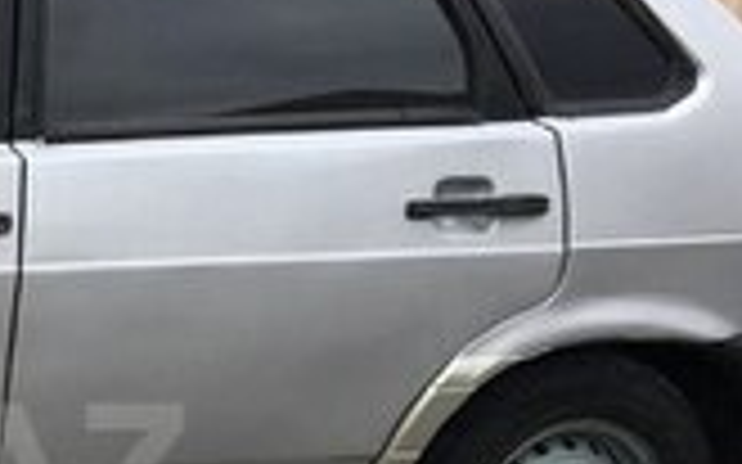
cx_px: -274
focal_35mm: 123
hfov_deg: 15.9
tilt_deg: -18.3
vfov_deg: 10.5
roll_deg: -2.5
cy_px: 471
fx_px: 2486
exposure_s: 1/739
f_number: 2.2
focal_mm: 4.15
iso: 25
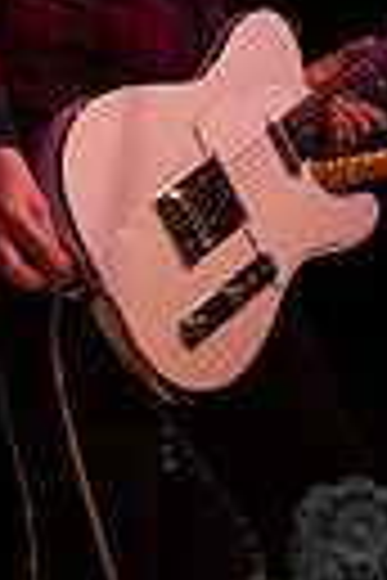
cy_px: -310
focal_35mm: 118
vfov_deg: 15.8
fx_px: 1903
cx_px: -482
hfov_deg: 10.3
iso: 2000
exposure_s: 1/200
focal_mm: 24
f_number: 3.2
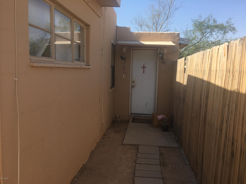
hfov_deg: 61.7
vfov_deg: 48.2
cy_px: 92
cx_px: 123
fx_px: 206
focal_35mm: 29
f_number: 2.2
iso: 25
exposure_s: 1/927
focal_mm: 4.15
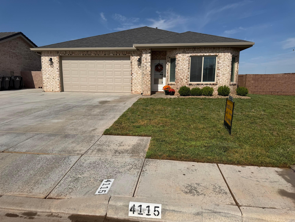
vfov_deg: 56.8
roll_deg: +0.0
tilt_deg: -8.6
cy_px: 111
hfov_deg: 71.6
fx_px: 205
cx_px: 148
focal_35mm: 24
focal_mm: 6.76
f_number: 1.78
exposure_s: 1/11905
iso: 80
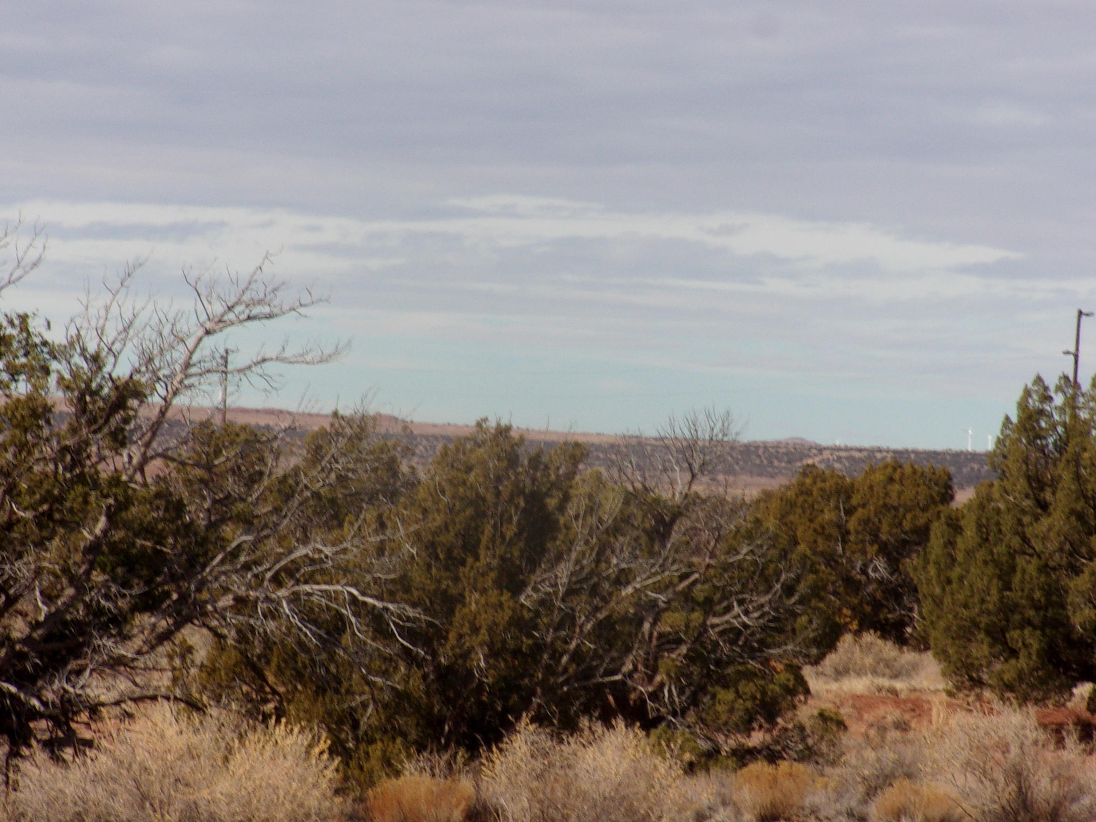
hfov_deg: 10.2
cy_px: 426
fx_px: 6110
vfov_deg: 7.7
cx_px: 511
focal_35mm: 193
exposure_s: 1/75
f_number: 17.1
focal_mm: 25.5
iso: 80
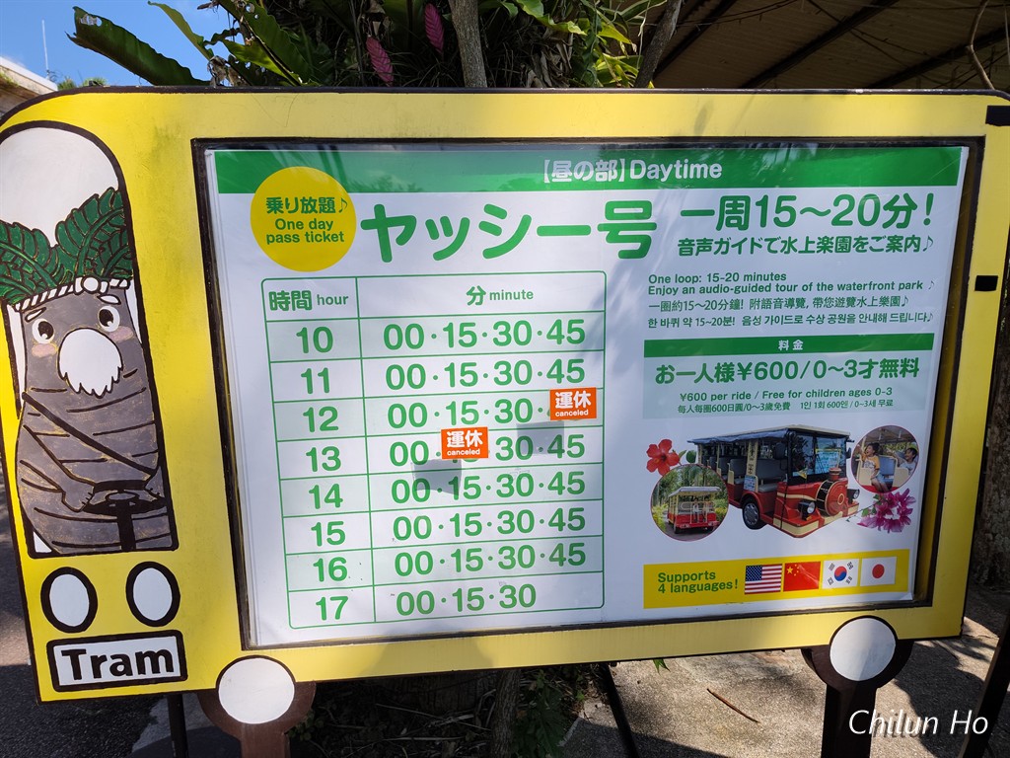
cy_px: 379
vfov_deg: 58.9
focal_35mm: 23
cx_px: 505
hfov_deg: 73.9
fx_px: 671
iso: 50
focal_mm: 6.07
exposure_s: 1/912
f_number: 1.7
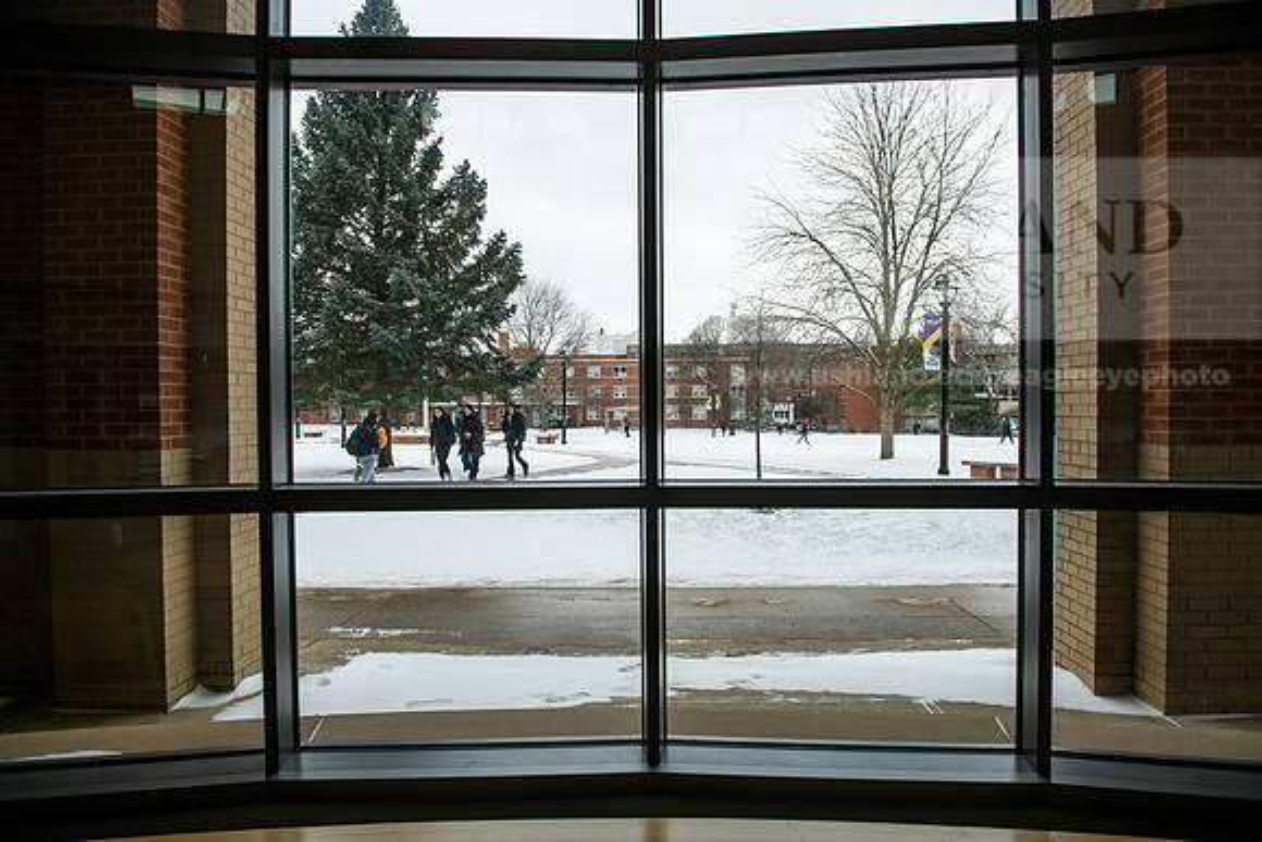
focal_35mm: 26
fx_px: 912
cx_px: 631
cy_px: 421
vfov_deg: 49.6
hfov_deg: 69.4
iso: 160
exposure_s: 1/400
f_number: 4
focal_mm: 26
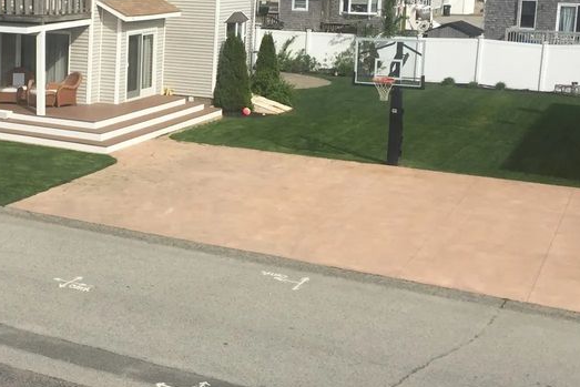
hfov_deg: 33.1
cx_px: 132
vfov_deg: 22.9
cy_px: 124
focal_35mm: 59
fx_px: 951
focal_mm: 4.15
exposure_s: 1/2198
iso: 32
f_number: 2.2
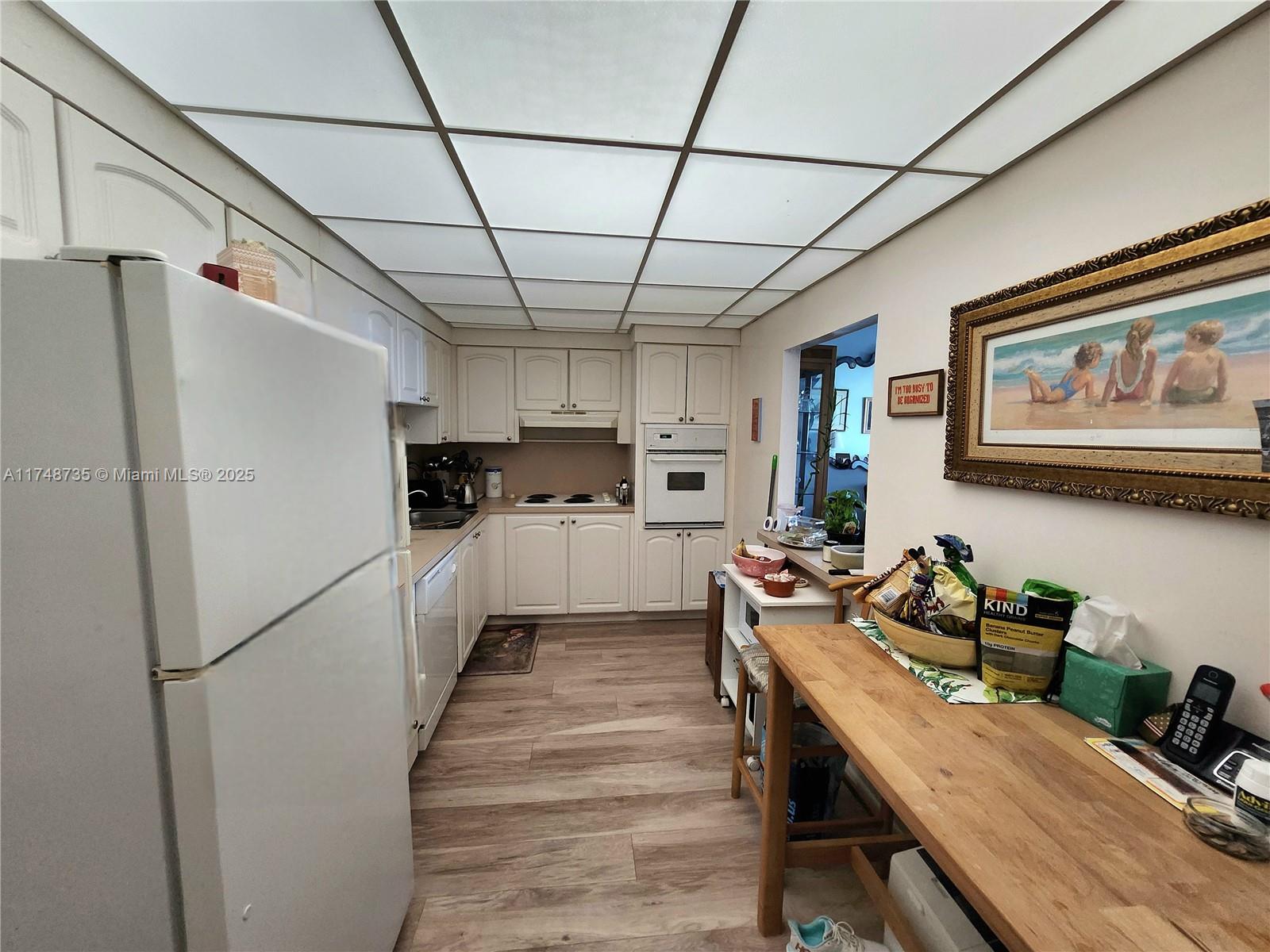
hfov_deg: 106.2
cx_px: 635
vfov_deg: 89.9
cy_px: 476
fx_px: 477
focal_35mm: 13
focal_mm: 1.74
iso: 250
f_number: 2.2
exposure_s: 1/60.2
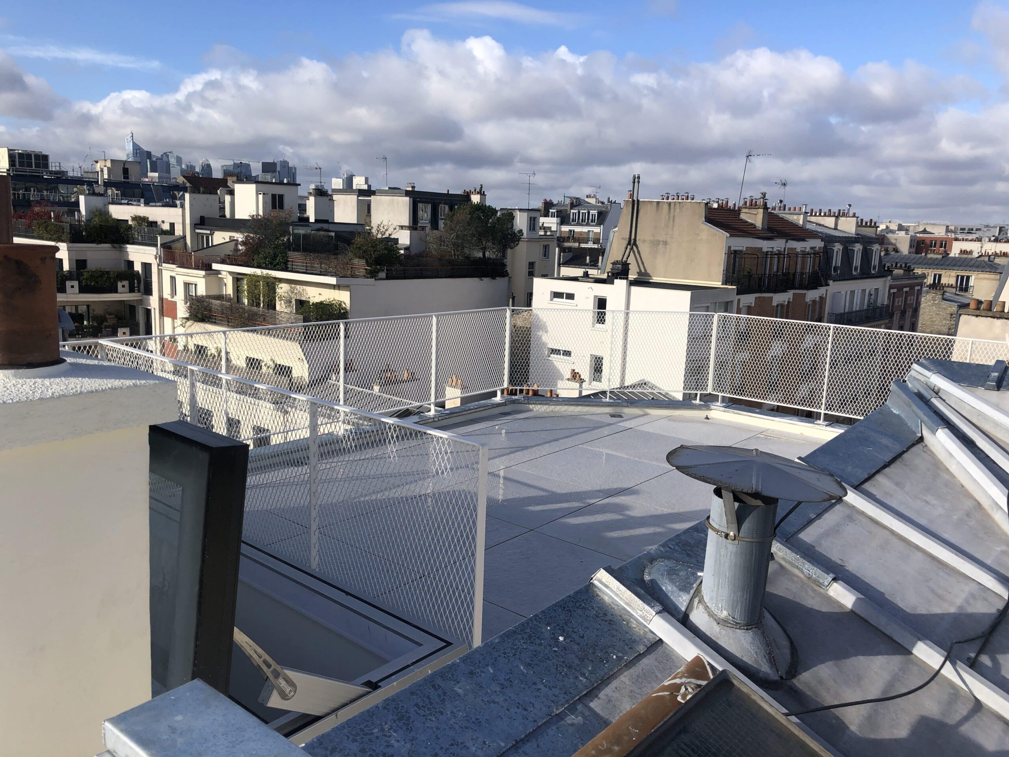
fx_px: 816
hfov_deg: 63.4
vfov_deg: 49.7
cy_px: 378
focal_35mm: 28
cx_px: 504
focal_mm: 3.99
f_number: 1.8
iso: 20
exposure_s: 1/2183
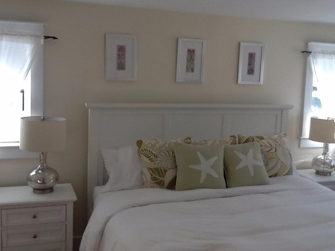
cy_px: 126
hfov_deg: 42.9
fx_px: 426
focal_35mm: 44
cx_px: 168
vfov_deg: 32.9
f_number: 2.4
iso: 50
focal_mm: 2.03
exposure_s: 1/120
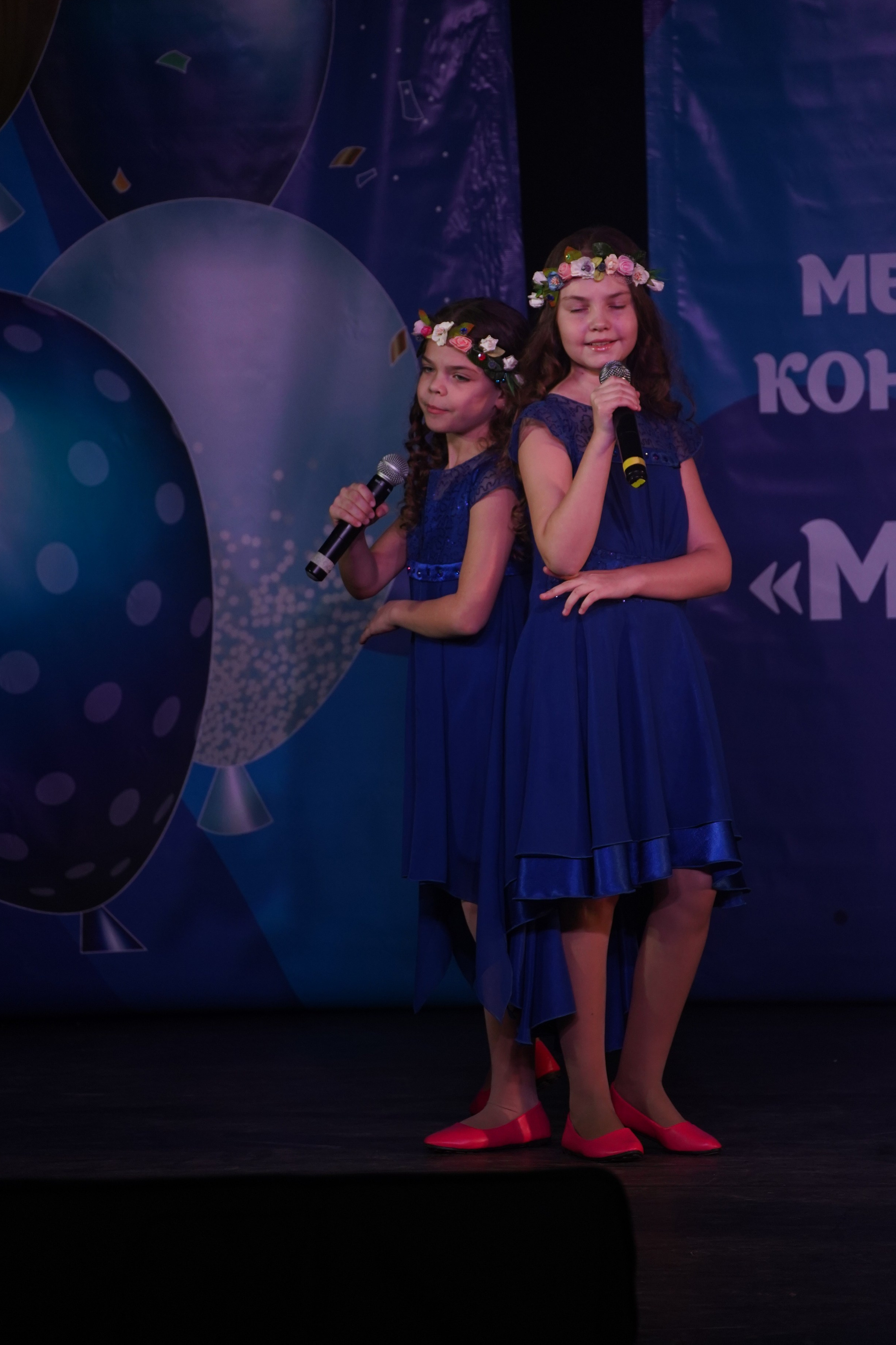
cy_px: 629
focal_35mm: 232
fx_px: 8661
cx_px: 494
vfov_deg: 8.9
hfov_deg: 5.9
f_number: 5.6
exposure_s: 1/250
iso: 1600
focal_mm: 207
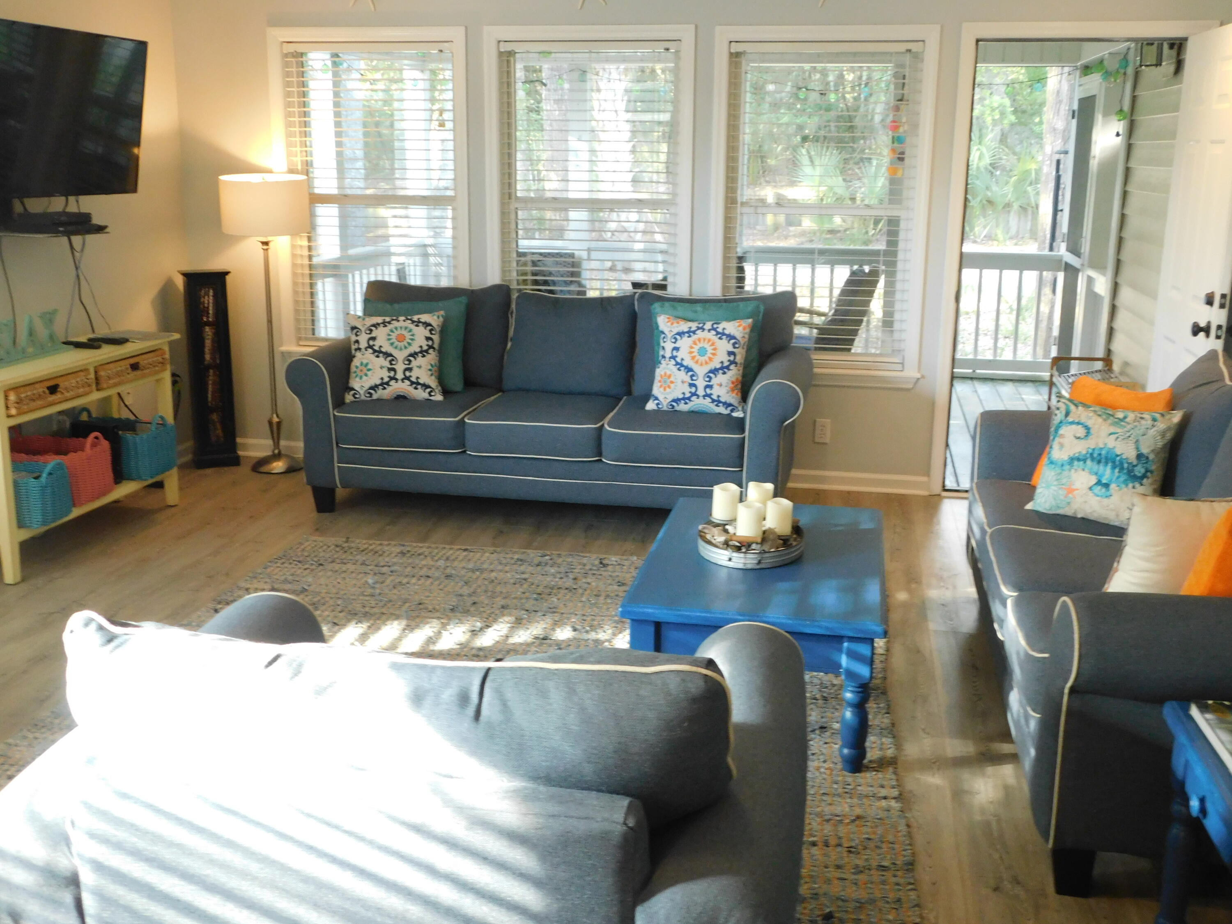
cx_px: 616
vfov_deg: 39.7
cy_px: 462
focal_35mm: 36
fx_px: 1281
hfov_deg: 51.4
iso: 400
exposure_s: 1/20
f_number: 3.5
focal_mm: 6.3
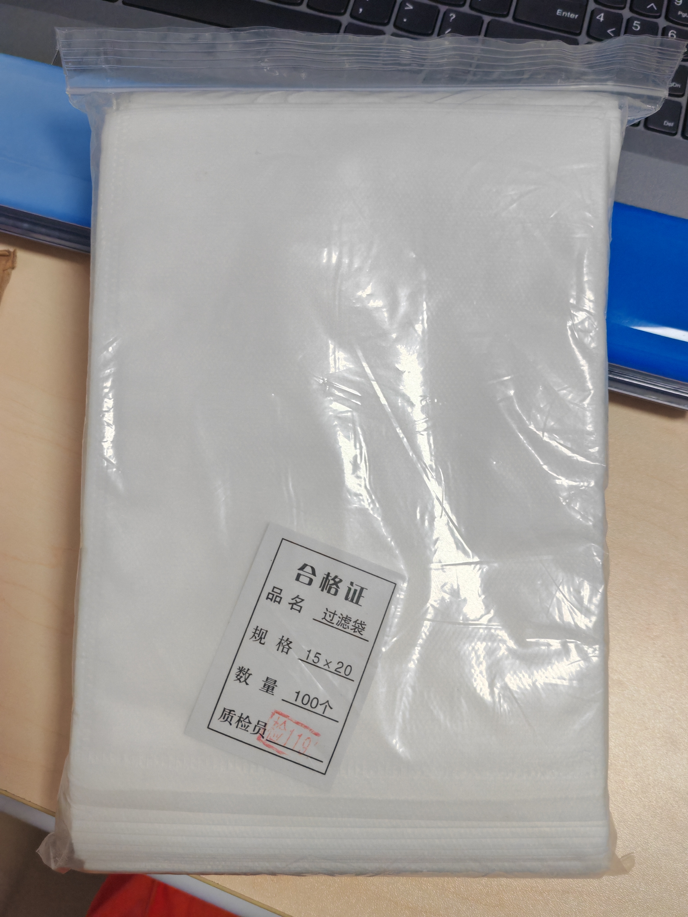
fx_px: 716
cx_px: 344
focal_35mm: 27
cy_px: 458
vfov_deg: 65.3
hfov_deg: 51.4
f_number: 1.95
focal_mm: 5.52
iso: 250
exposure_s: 1/120
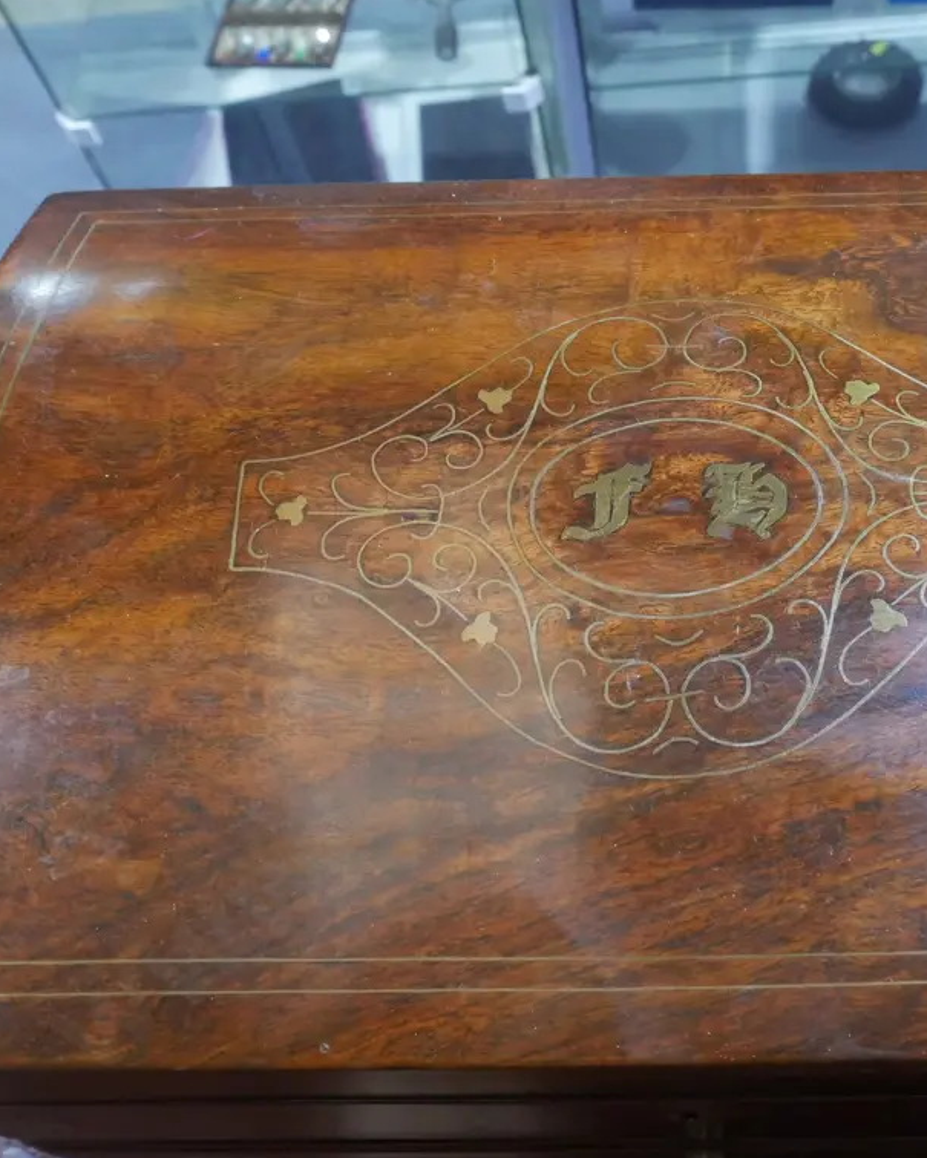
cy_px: 584
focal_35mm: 37
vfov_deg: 49.1
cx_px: 696
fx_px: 1269
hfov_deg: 39.1
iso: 2500
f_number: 9
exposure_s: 1/60
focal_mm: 14
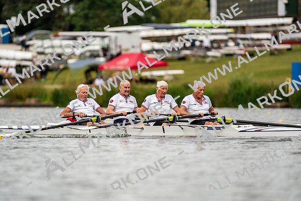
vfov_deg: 2.7
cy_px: 100
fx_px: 4332
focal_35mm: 518
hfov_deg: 4.0
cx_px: 150
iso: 250
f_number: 6.3
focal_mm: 518
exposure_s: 1/2000
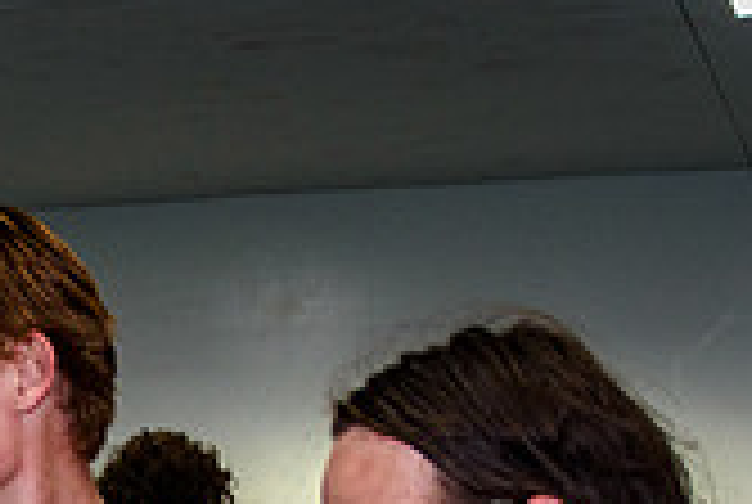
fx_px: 2239
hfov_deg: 18.7
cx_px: 49
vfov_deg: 12.4
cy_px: 671
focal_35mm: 107
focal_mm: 16
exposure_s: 1/160
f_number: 2.8
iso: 400
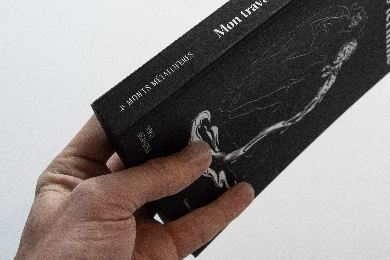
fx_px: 672
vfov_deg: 21.5
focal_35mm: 62
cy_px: 36
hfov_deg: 32.2
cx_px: 244
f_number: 6.3
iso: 800
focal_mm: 22
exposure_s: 1/60
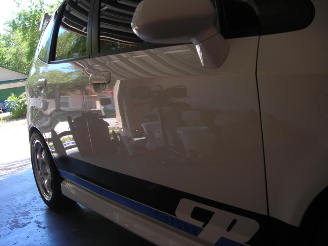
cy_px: 123
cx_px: 164
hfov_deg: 49.0
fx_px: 360
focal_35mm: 38
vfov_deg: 37.7
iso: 50
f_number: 3.2
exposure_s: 1/56.4
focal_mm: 6.3
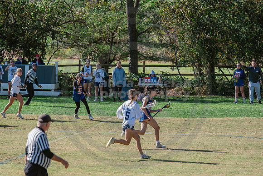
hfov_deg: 10.3
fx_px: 1461
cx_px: 132
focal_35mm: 200
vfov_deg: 6.9
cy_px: 88
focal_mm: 200
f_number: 4.5
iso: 250
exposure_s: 1/1250
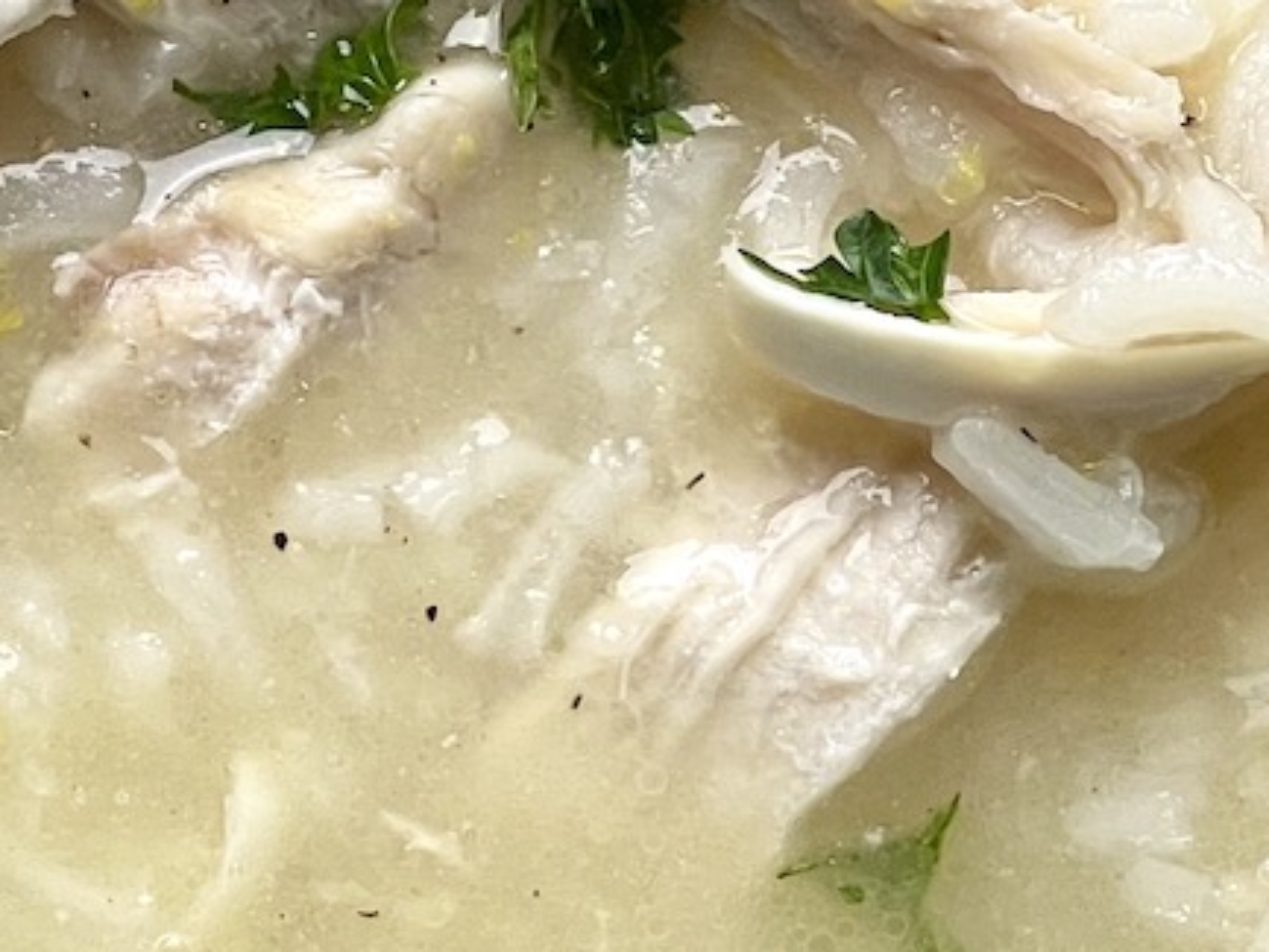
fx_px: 8581
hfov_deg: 8.4
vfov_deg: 6.2
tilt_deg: -75.7
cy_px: -653
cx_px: -141
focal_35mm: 234
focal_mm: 7.5
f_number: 2.2
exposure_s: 1/120
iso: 80
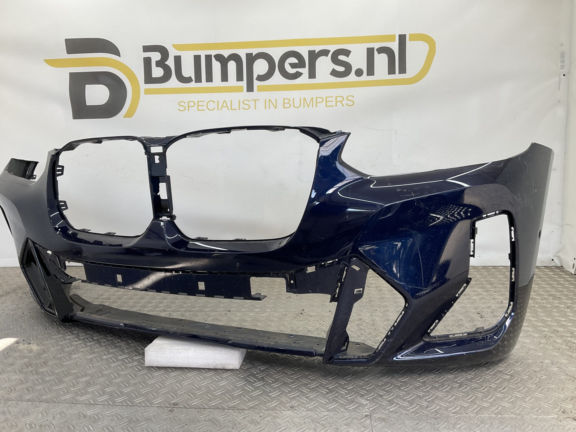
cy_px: 216
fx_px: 483
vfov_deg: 48.2
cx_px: 288
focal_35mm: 29
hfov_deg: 61.7
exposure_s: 1/149
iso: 16
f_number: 1.8
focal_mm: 3
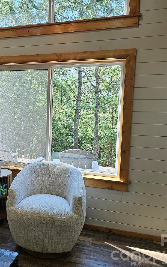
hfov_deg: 37.2
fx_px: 240
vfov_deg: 58.1
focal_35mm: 33
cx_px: 37
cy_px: 133
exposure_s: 1/120
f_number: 1.7
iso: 50
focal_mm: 6.3
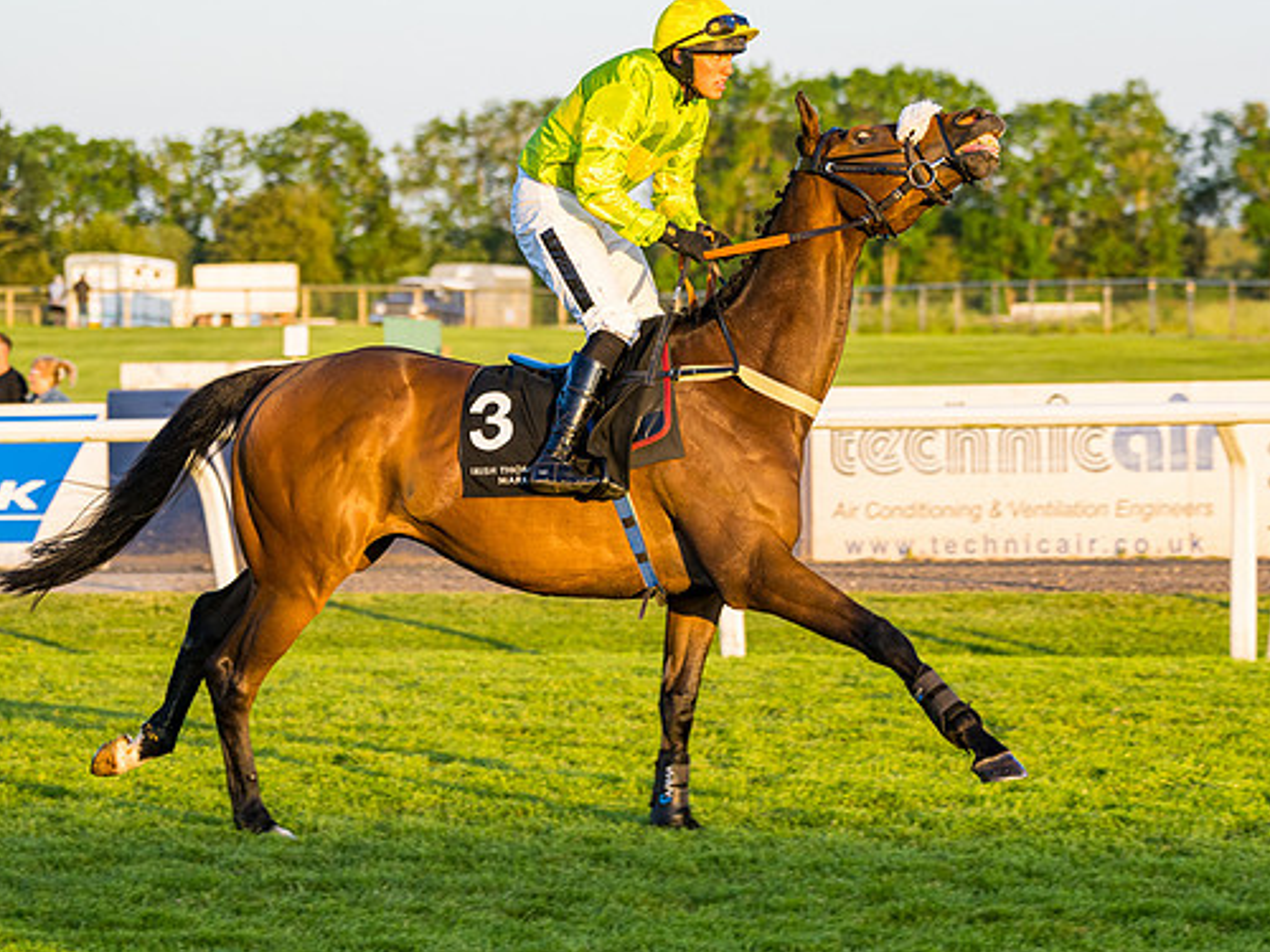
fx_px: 6090
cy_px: 610
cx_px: 937
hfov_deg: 11.9
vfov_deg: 8.9
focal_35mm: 166
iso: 400
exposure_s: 1/640
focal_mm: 100
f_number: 4
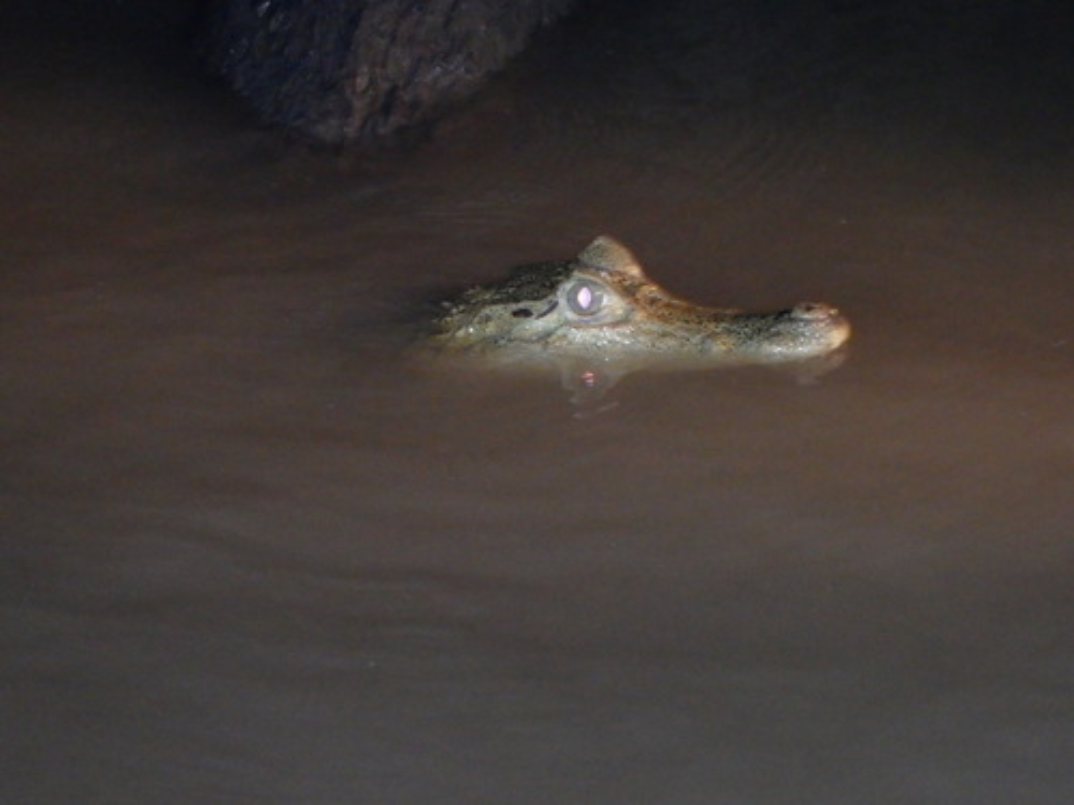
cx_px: 537
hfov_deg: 14.1
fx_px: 4344
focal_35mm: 140
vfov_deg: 10.6
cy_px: 402
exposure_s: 1/60
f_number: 5.9
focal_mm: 25
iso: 1600
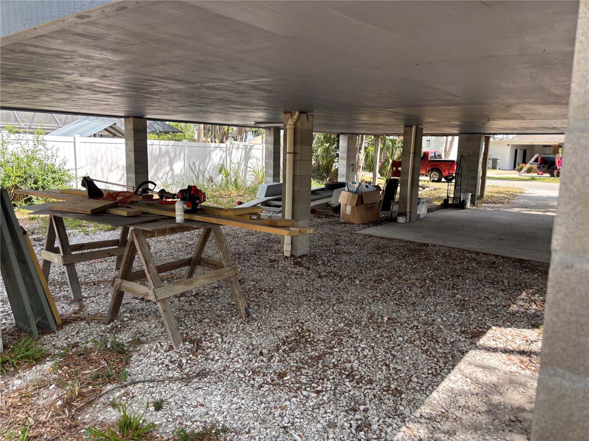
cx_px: 294
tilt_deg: -11.5
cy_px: 220
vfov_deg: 53.1
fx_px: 442
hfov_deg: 67.3
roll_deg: -1.1
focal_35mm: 26
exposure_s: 1/544
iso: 50
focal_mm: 5.96
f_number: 1.6
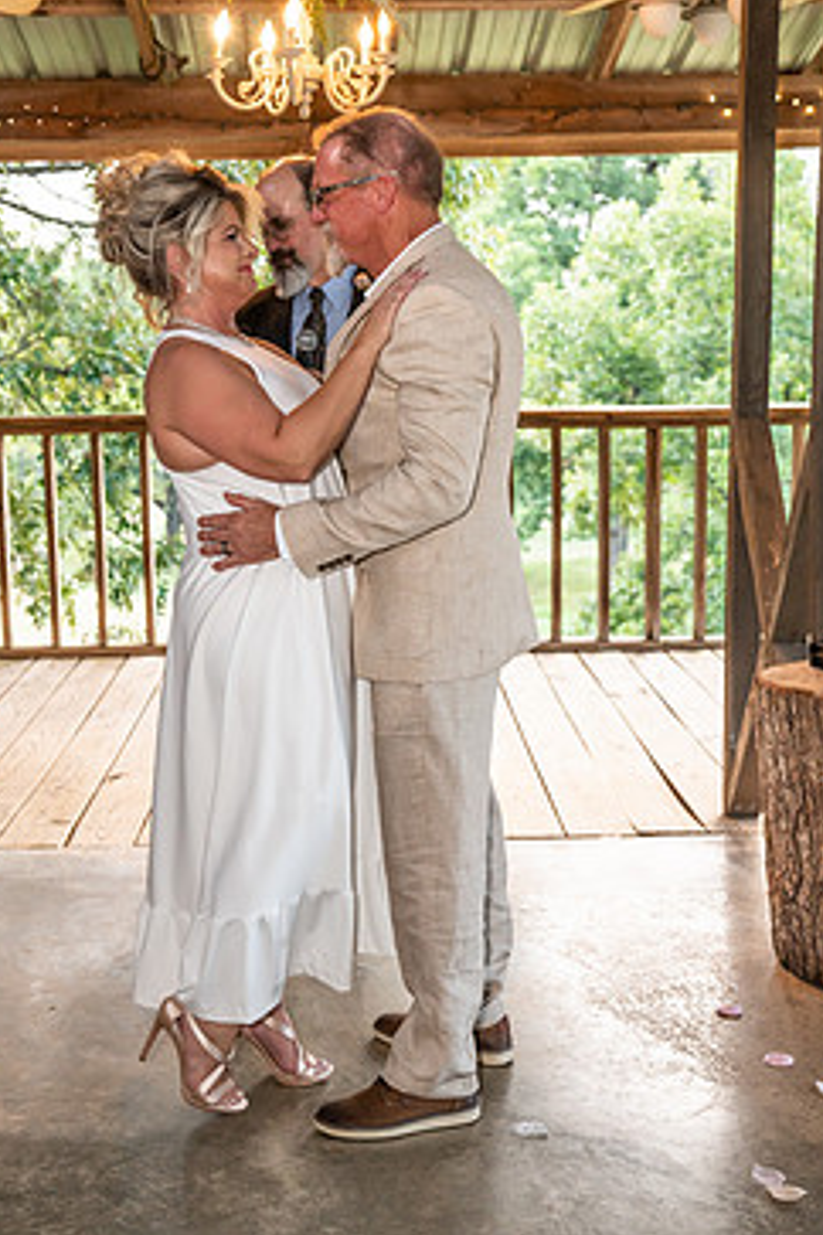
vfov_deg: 38.2
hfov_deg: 25.9
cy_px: 572
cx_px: 323
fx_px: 1783
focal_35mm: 52
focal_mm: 42
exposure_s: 1/125
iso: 1600
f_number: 4.5
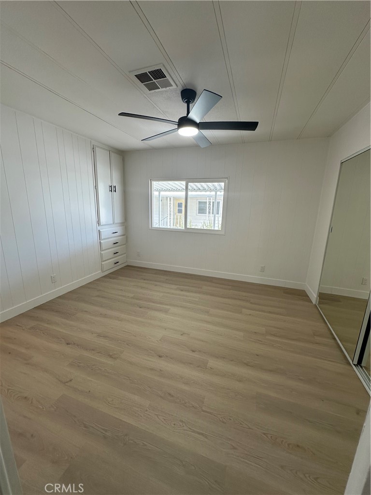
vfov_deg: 102.1
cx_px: 186
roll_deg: -2.4
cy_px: 248
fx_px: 200
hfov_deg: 85.7
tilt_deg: -12.1
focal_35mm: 14
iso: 80
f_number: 2.2
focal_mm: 2.22
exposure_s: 1/120
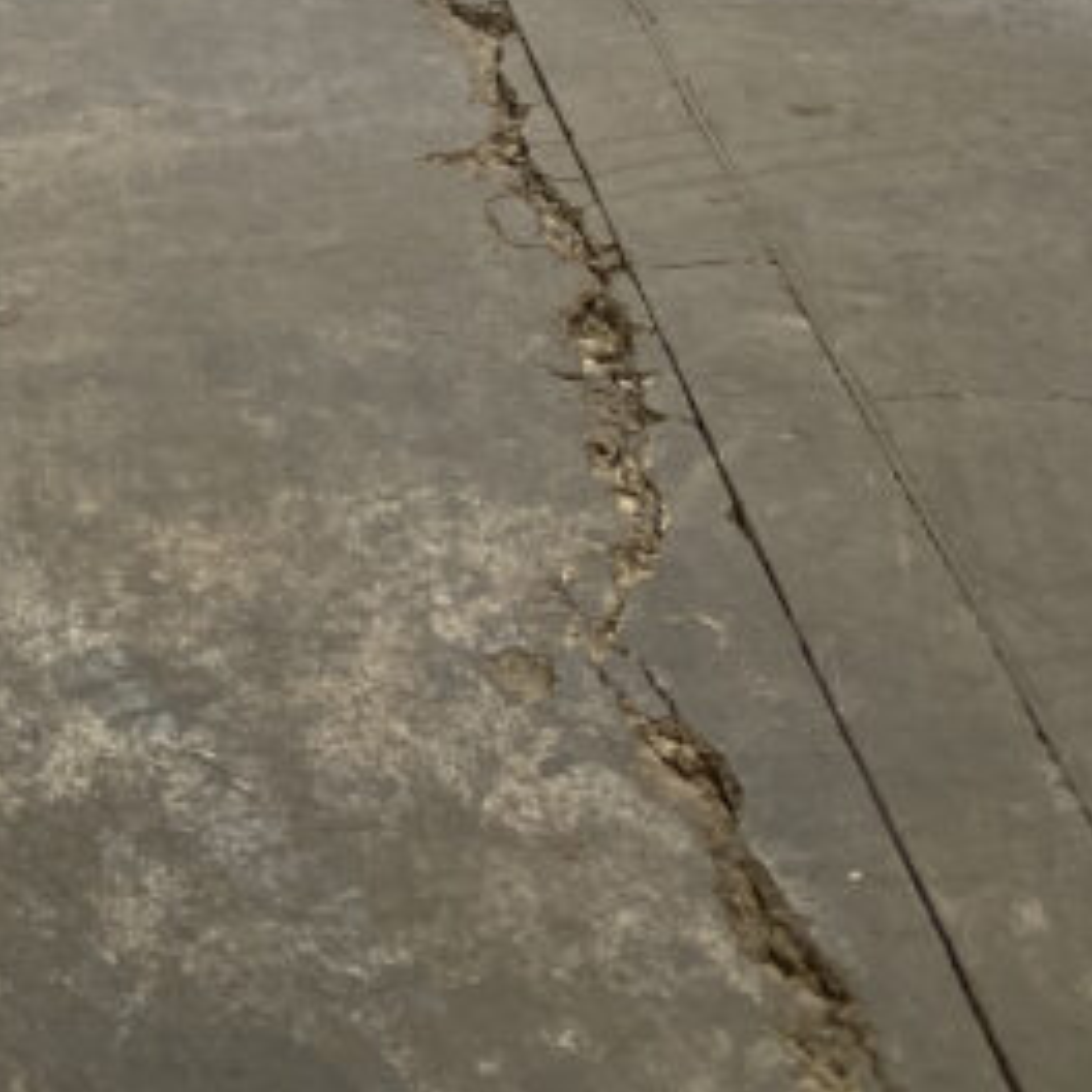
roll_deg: +1.9
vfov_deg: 15.9
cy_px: -989
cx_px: -83
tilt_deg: +0.8
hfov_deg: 18.8
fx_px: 3176
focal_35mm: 89
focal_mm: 4.25
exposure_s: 1/121
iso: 64
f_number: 1.8
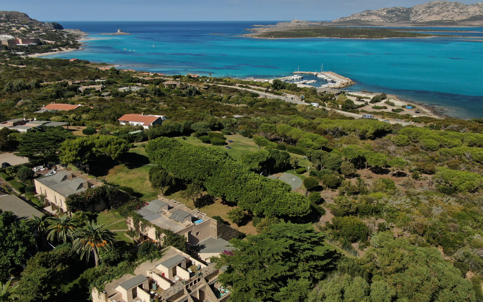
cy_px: 167
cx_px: 243
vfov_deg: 40.5
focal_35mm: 31
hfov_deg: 61.2
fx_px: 408
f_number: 3
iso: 100
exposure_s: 1/200
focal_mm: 5.11
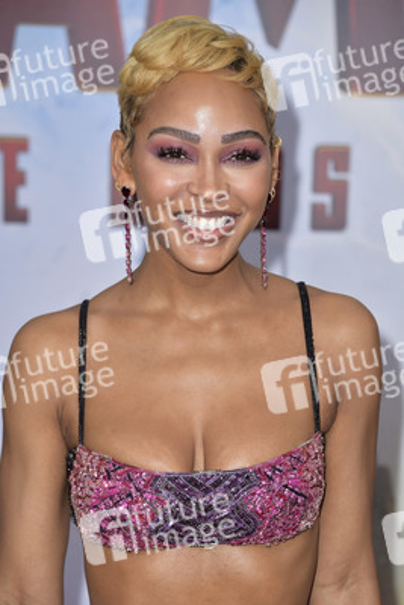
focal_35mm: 160
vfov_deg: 12.8
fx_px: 2691
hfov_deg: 8.6
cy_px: 302
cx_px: 202
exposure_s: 1/250
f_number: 6.3
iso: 400
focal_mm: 160
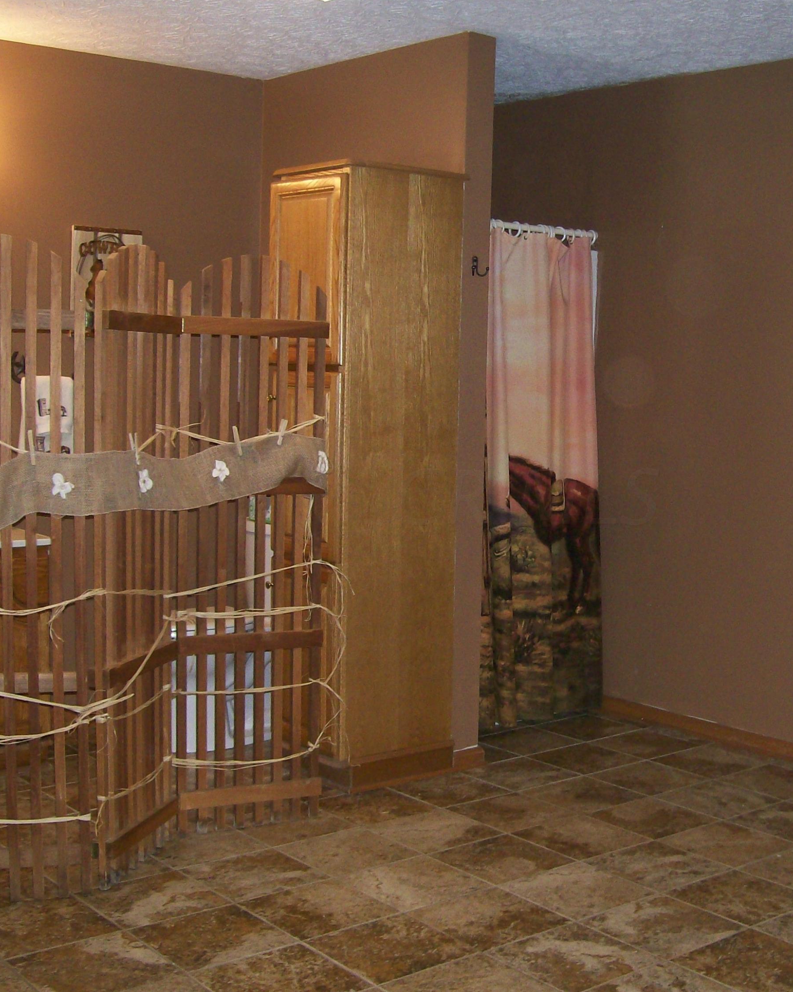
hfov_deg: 31.8
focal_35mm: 47
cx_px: 527
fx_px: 1379
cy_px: 497
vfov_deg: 39.5
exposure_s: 1/64
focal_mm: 6
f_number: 2.7
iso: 140
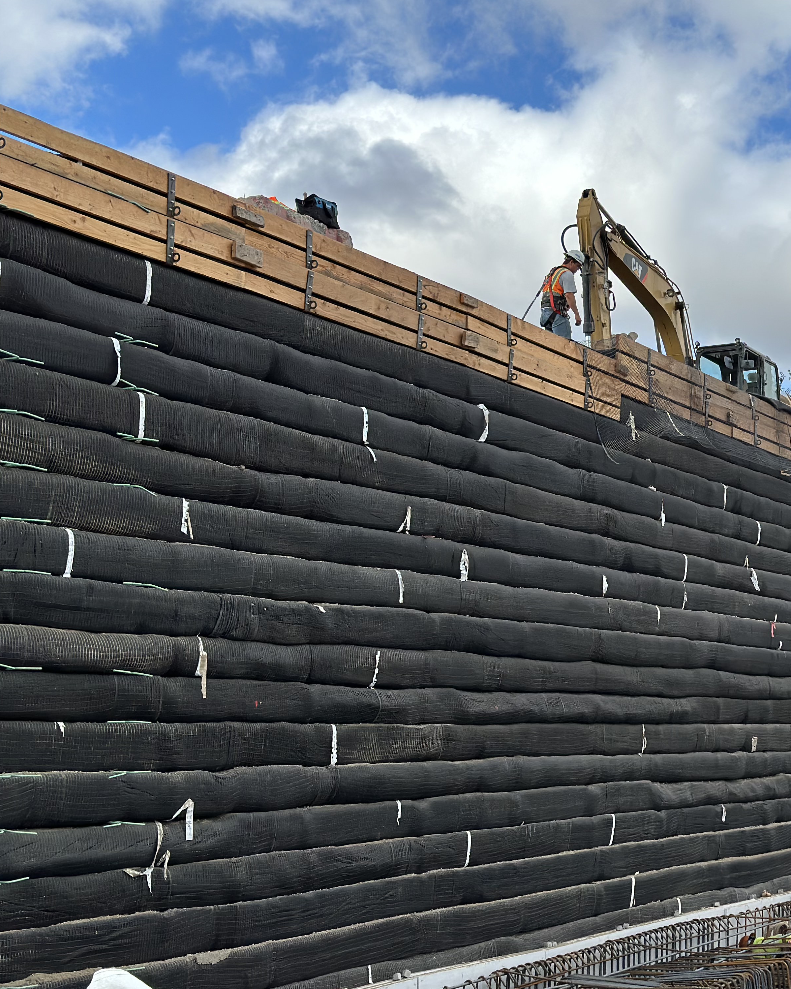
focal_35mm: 63
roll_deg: -0.2
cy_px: 497
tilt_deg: +5.7
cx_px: 657
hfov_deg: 23.8
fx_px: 1844
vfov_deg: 30.0
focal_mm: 6.86
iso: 80
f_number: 1.78
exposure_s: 1/4566
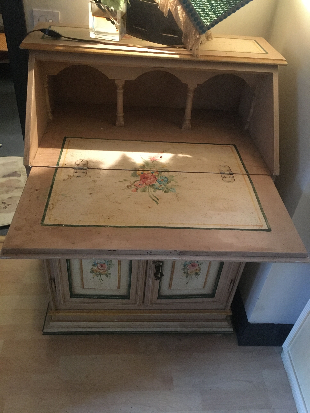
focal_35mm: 29
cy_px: 206
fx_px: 346
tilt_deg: -38.5
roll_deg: -6.4
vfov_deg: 61.7
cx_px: 155
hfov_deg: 48.2
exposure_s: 1/17
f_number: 2.2
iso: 250
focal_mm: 4.15
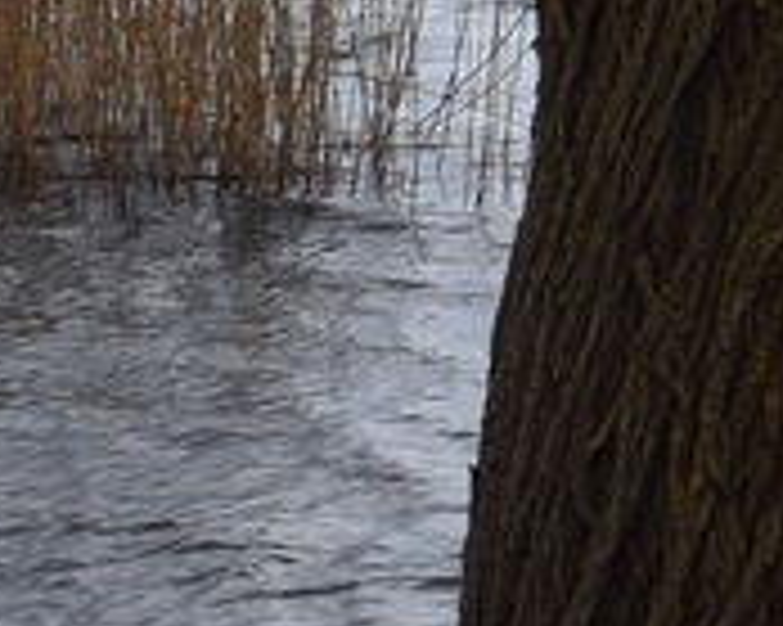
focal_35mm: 204
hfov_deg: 8.4
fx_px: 4730
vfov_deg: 7.4
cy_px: -405
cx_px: 2124
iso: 200
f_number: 10
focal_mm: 21
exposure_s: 1/400
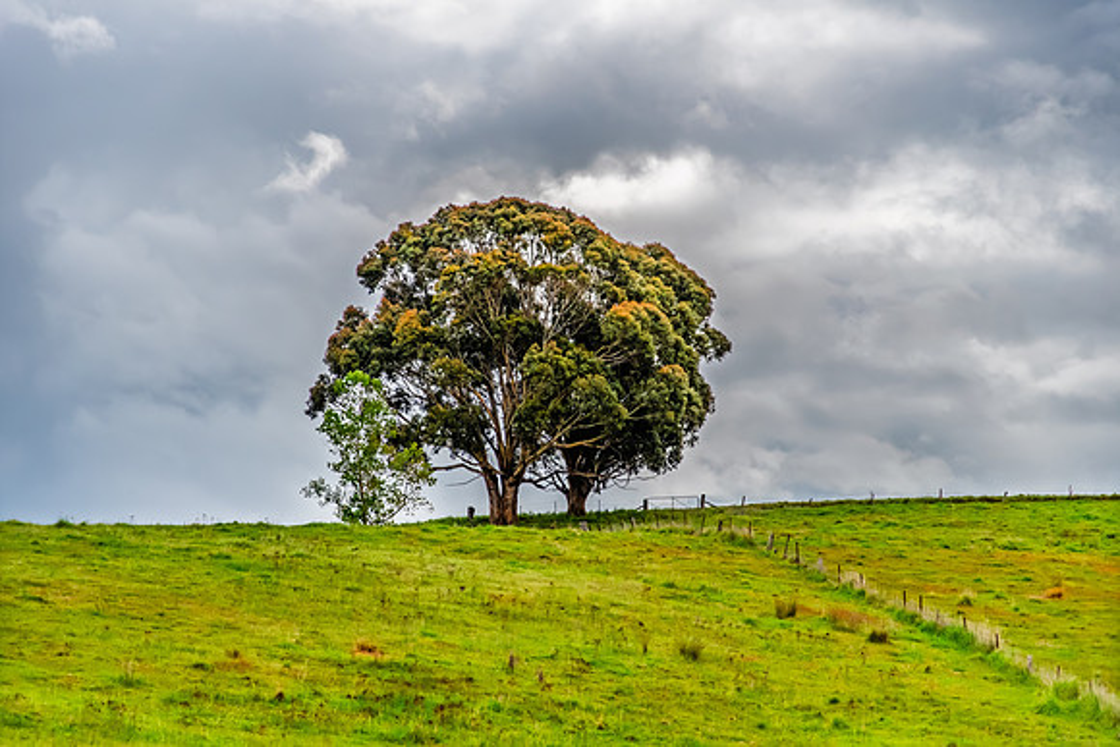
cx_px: 560
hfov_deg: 17.1
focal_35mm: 120
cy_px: 374
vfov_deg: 11.4
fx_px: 3734
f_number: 4
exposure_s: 1/8000
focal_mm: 80
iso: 800
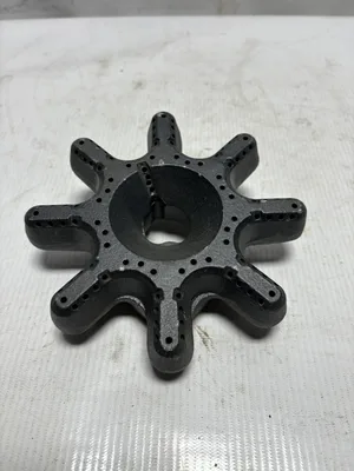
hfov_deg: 53.1
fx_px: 355
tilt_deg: -52.1
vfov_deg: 67.3
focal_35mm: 26
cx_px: 177
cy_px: 236
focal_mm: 5.96
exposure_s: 1/466
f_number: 1.6
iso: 50
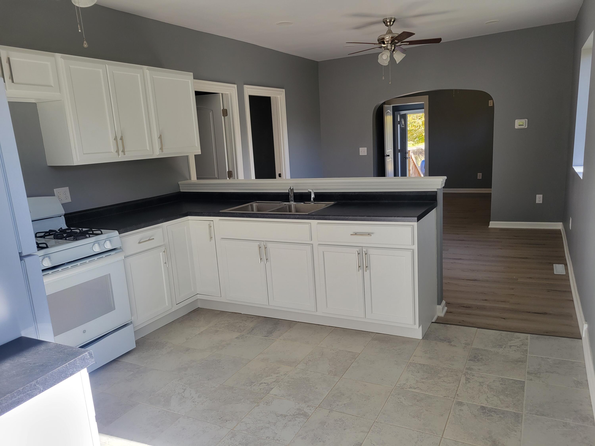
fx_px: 447
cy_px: 223
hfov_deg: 67.3
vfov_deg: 53.1
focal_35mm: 26
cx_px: 298
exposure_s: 1/133
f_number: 1.8
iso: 40
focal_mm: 5.4
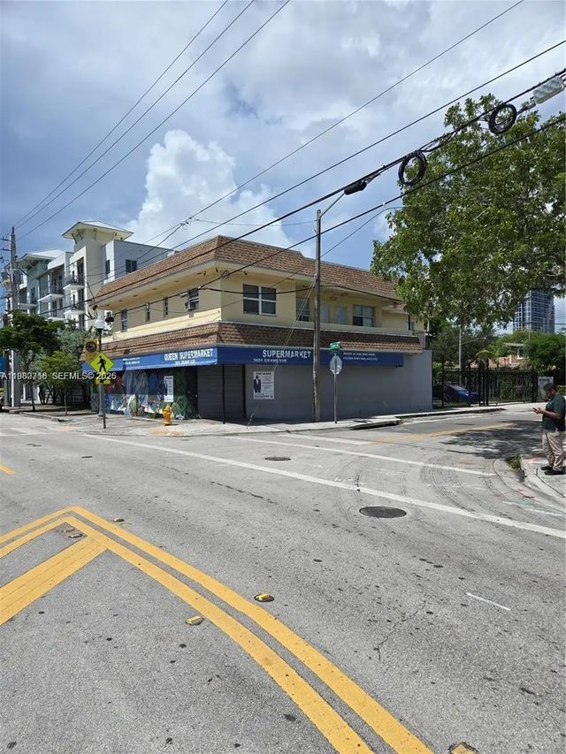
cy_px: 377
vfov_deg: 73.9
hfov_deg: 58.9
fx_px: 501
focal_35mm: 23
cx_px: 283
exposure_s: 1/3618
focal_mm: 5.4
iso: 25
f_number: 1.8
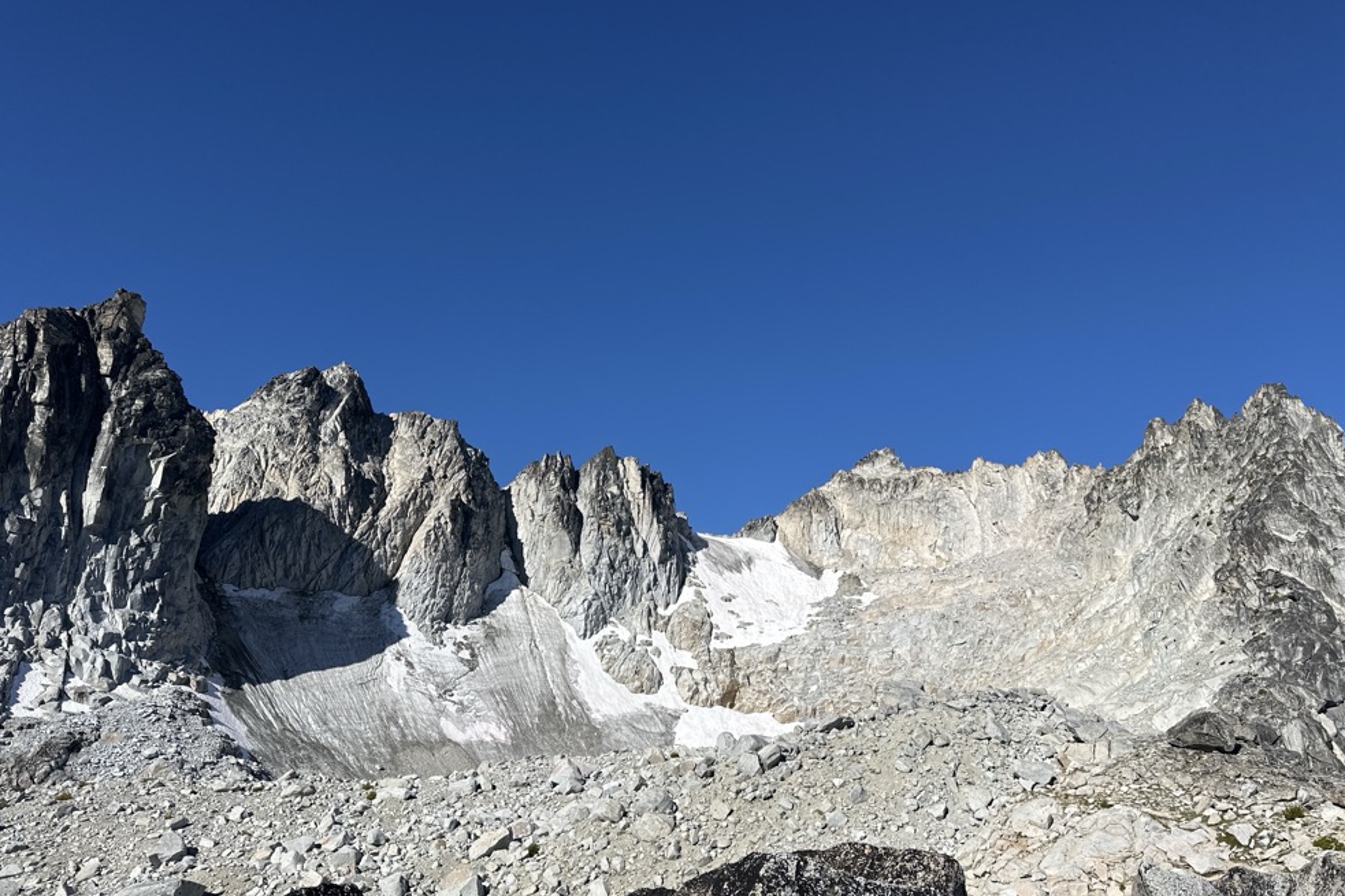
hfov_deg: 69.4
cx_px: 684
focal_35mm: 26
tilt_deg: +16.7
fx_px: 971
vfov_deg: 49.5
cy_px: 475
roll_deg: -1.4
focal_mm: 6.86
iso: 80
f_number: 1.78
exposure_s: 1/7042
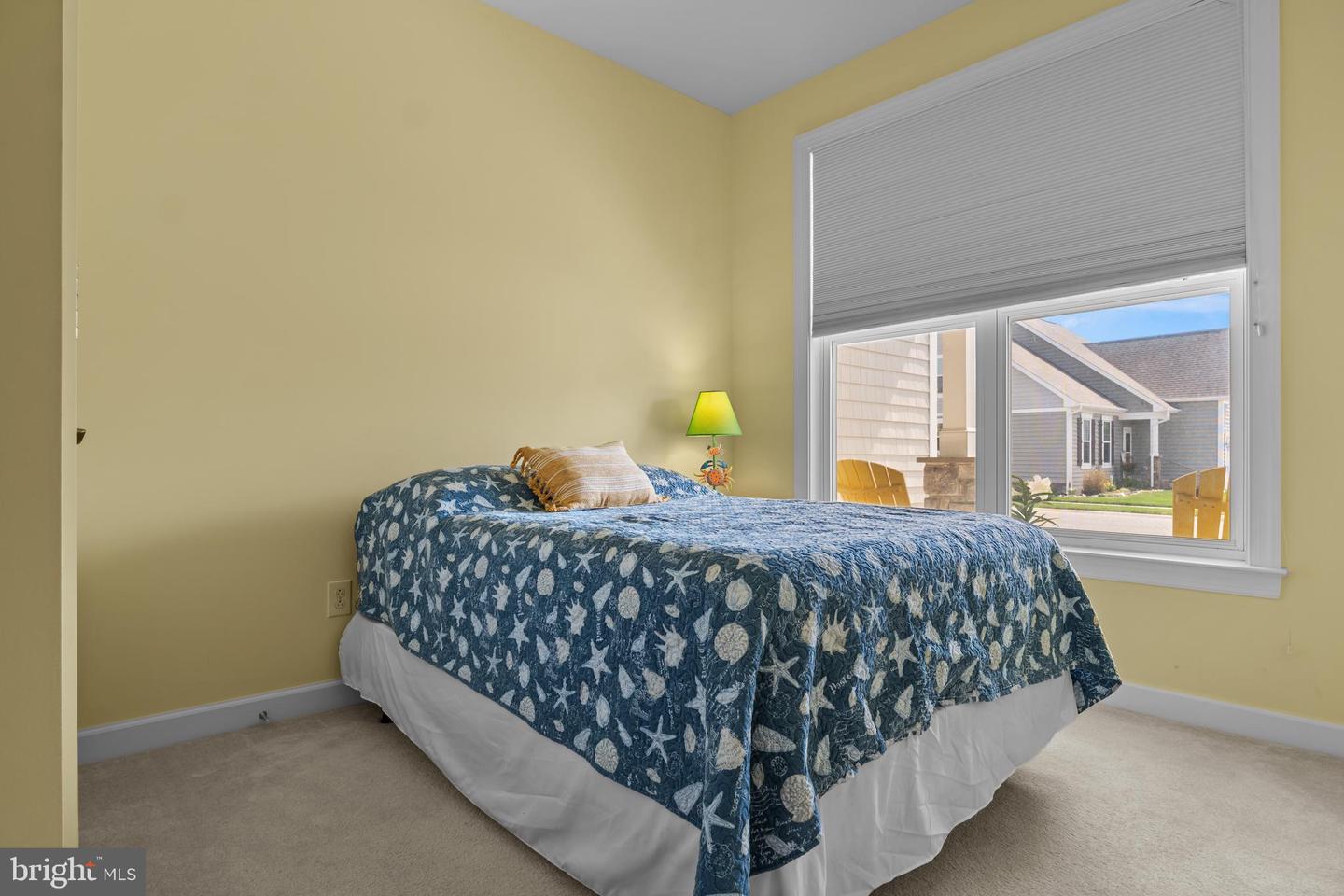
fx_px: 722
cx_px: 672
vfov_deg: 63.6
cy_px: 448
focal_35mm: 19
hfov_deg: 85.9
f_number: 7.1
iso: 200
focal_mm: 12.9
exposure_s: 1/1.67
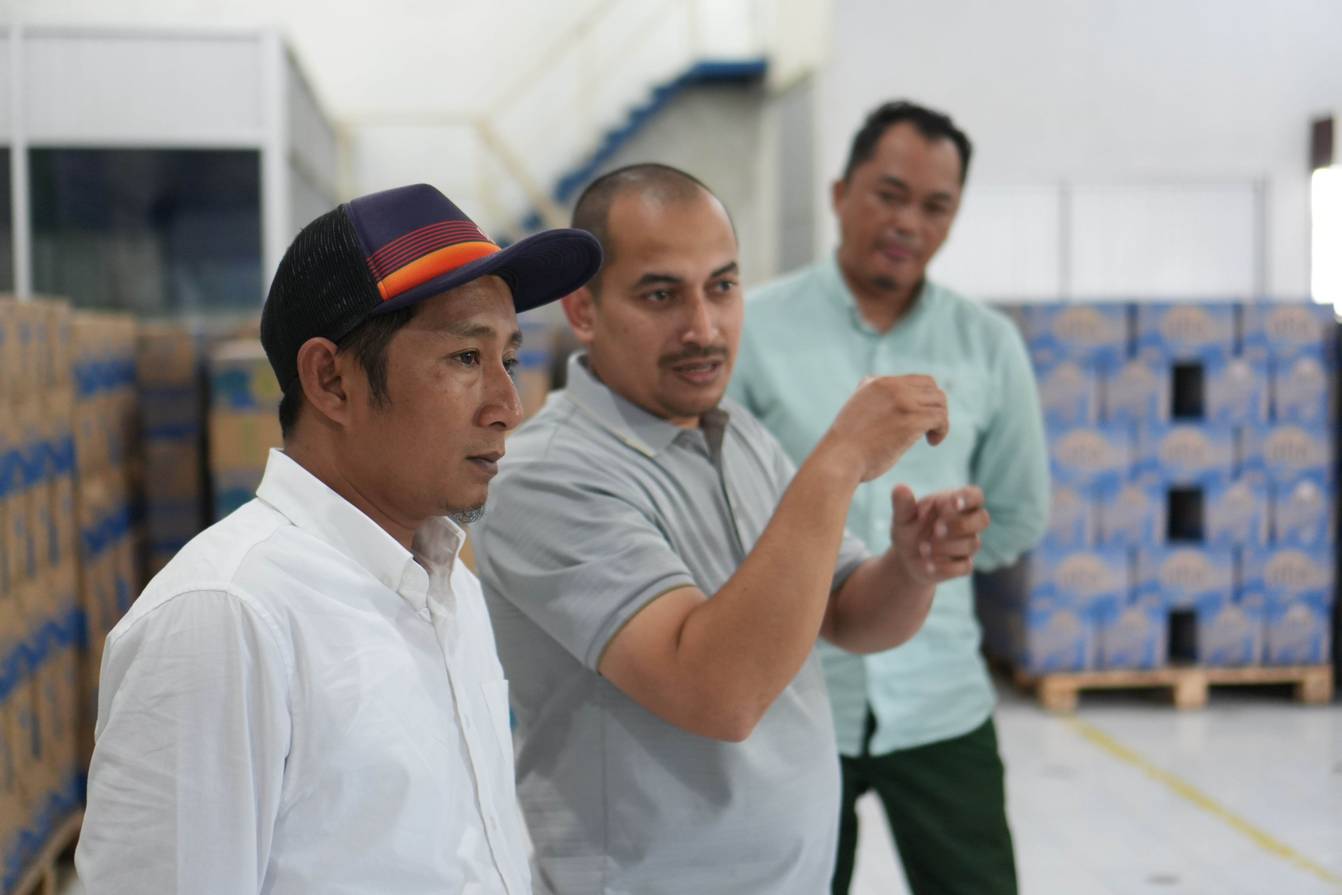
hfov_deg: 37.9
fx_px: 1957
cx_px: 671
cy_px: 448
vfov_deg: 25.8
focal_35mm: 52
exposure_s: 1/60
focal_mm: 35
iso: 1000
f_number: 1.8
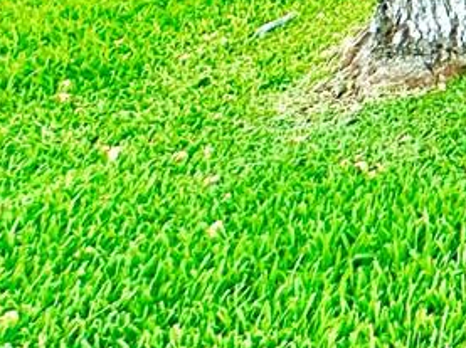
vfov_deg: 13.0
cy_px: -519
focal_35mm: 81
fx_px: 1089
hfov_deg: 13.5
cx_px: 1226
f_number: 2.2
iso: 40
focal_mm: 2.22
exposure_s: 1/491
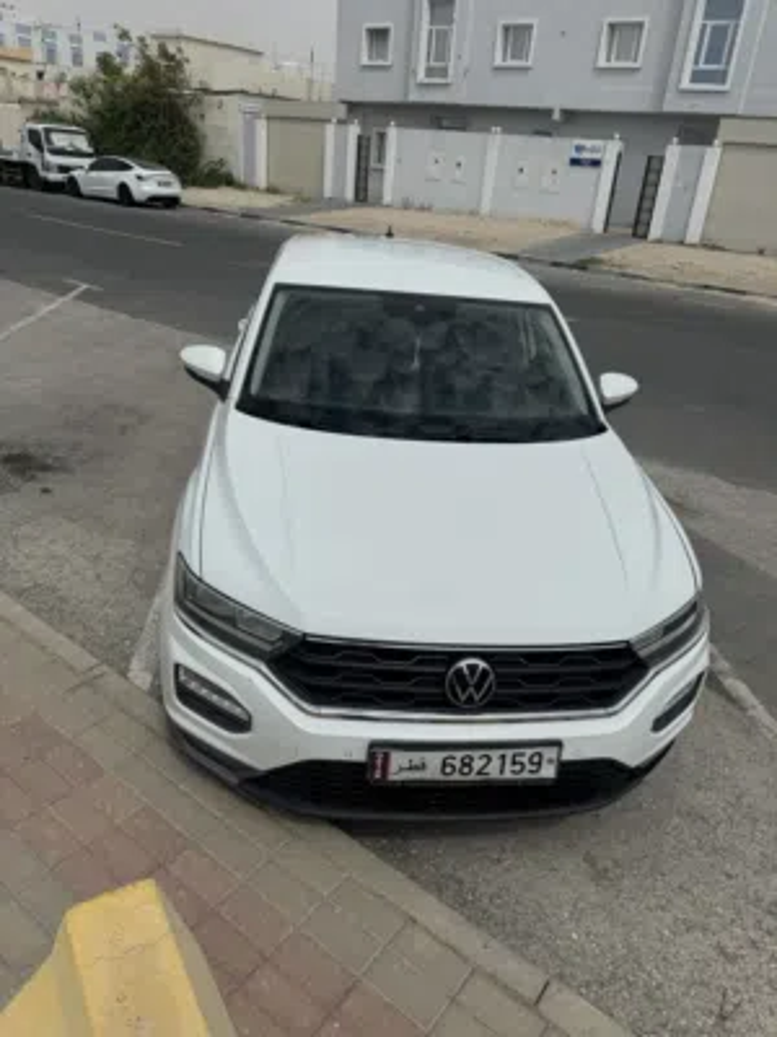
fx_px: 718
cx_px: 388
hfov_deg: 56.8
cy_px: 518
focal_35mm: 24
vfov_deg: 71.6
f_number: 1.78
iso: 80
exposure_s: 1/12346
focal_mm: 6.76
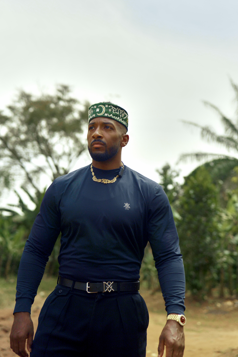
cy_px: 178
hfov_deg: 27.0
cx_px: 119
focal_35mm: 50
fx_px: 496
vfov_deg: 39.6
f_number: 2.5
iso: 640
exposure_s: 1/125
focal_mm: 50
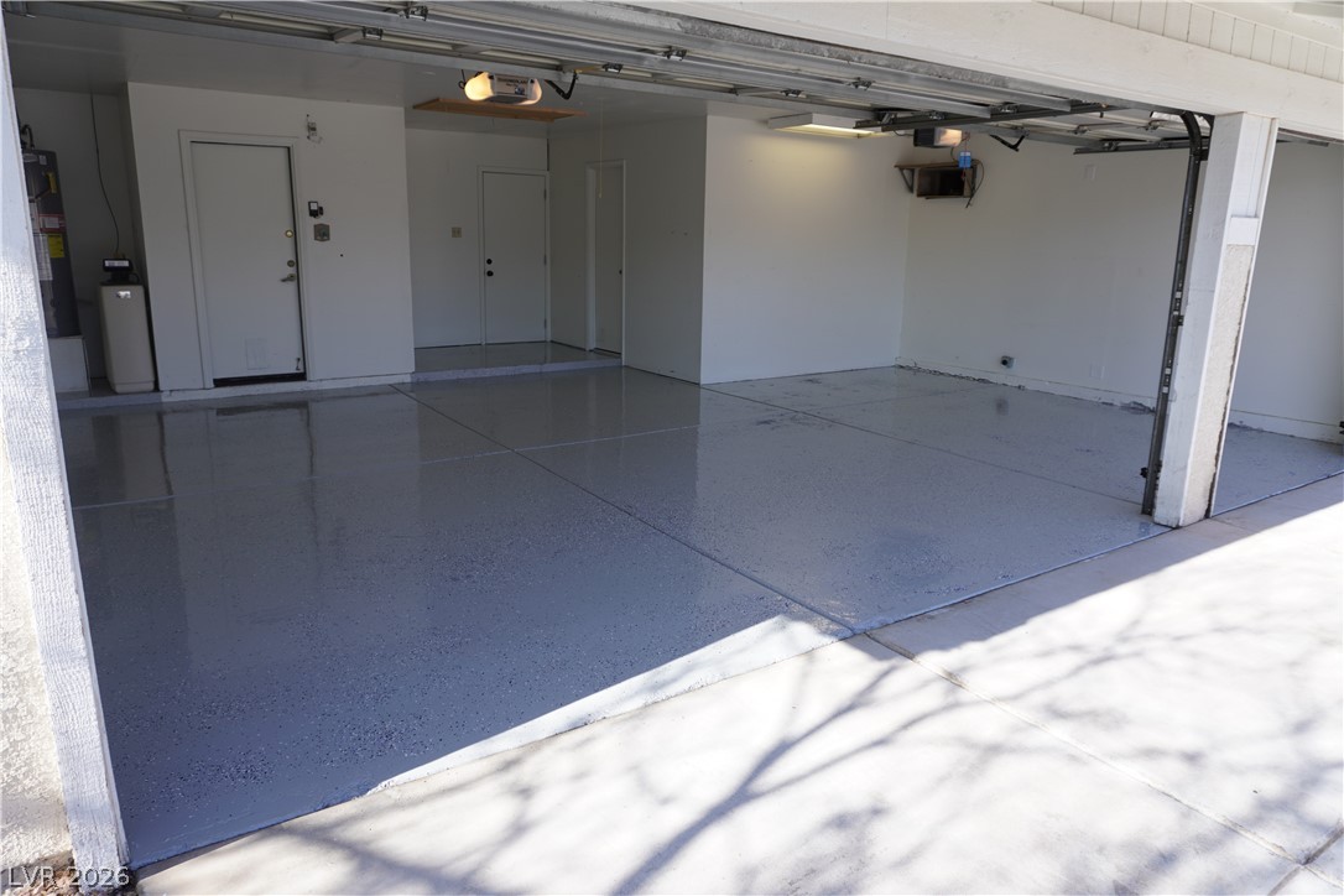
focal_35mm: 24
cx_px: 672
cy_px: 448
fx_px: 896
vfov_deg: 53.1
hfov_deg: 73.7
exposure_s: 1/250
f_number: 4.5
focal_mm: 16
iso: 100
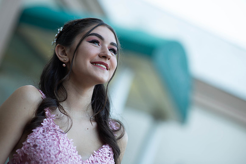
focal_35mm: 85
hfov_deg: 23.9
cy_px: 82
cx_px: 123
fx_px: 580
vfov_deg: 16.1
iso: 250
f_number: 2
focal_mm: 85
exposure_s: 1/640
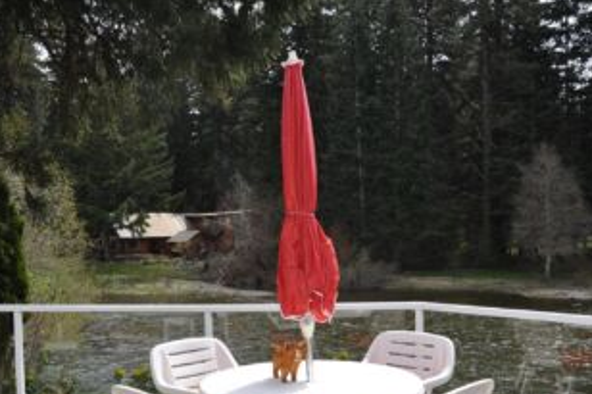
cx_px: 279
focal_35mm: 39
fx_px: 641
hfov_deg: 49.5
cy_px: 250
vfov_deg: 34.0
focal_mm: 20
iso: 200
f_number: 11
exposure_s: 1/200
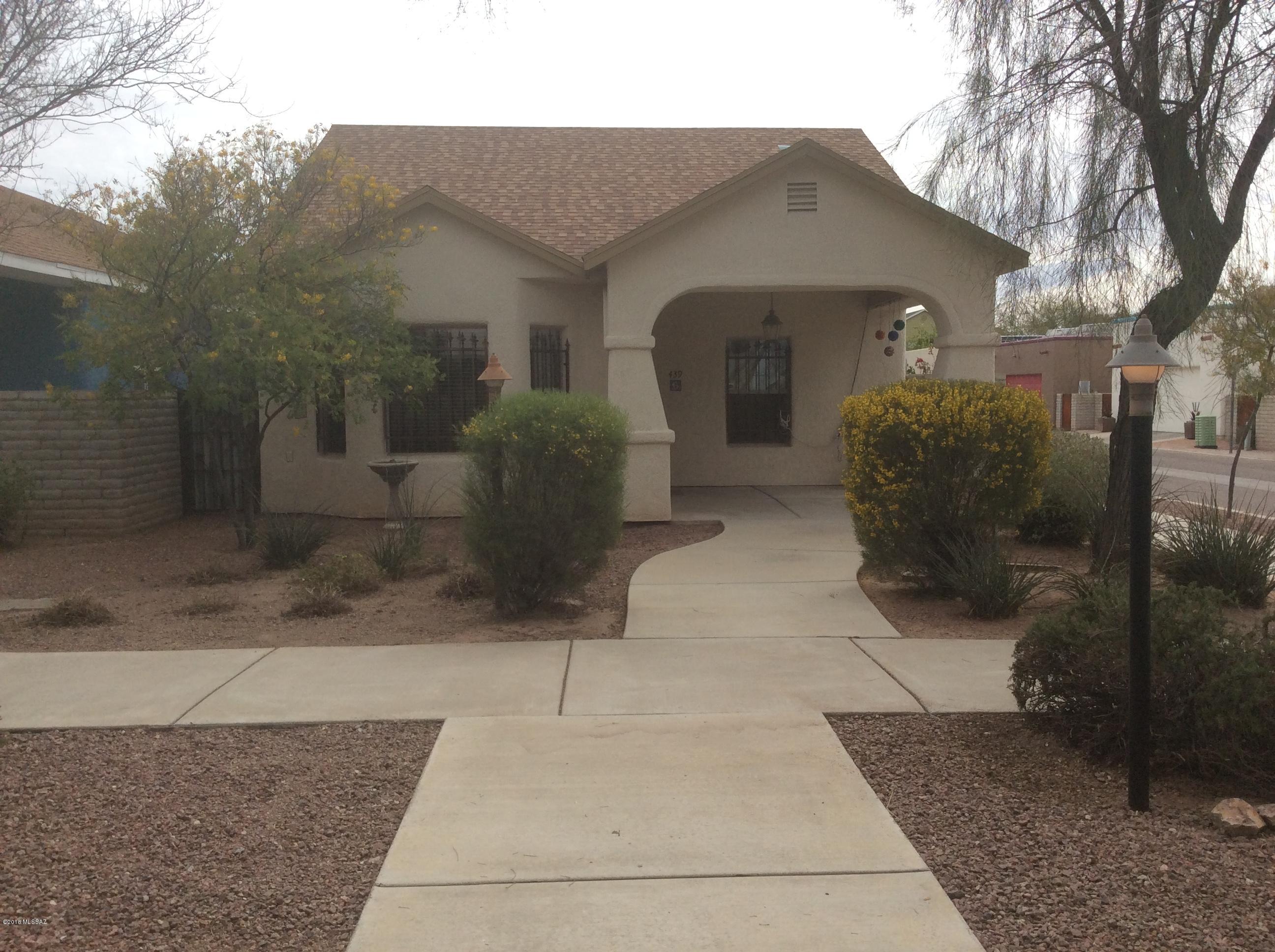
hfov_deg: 56.9
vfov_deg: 44.1
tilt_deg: -5.6
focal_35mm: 32
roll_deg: +0.9
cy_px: 476
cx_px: 638
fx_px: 1177
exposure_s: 1/1590
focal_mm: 3.3
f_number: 2.4
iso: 32
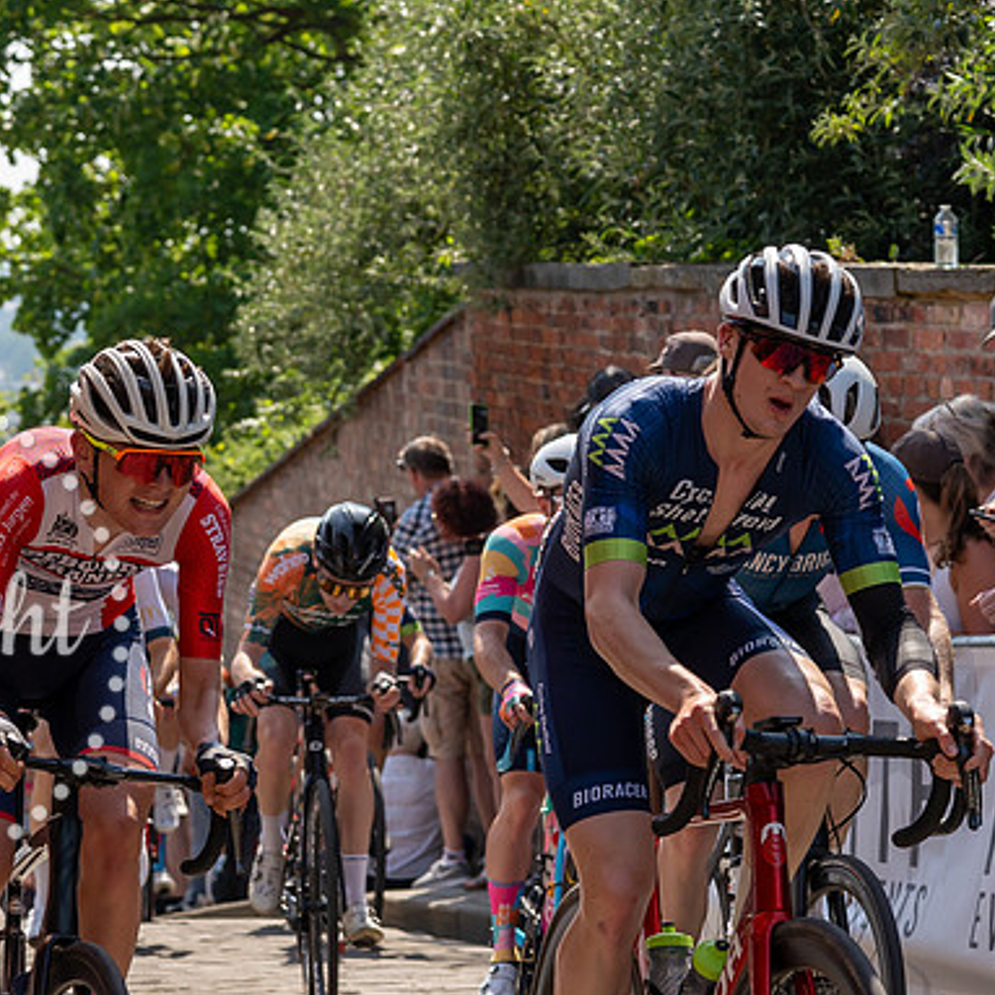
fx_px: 4911
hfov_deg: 11.5
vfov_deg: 11.6
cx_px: 48
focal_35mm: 151
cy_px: 410
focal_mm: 62
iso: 160
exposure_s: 1/1600
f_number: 4
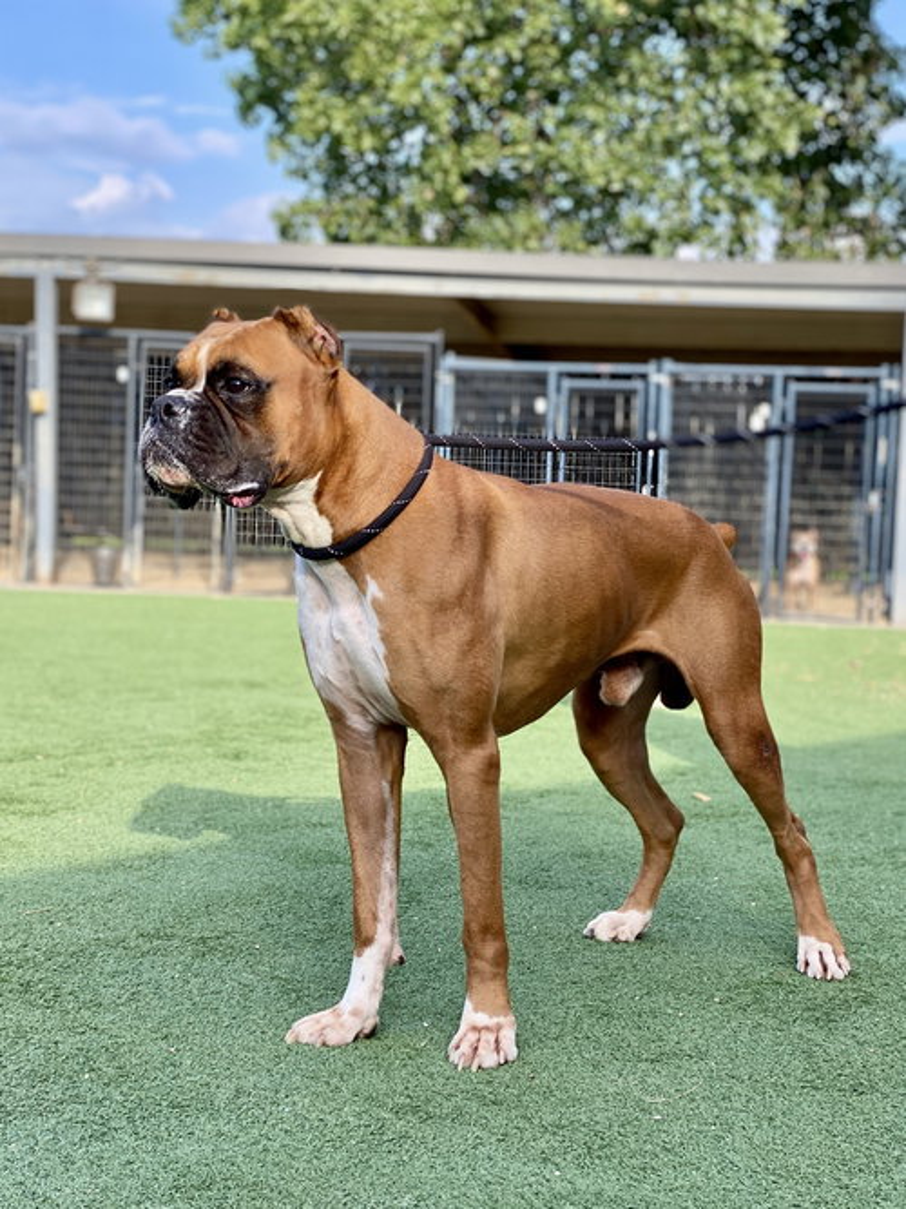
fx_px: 1815
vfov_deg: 36.8
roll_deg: -0.9
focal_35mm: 52
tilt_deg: -3.8
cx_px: 453
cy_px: 604
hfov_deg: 28.0
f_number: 2
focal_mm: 6
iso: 20
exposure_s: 1/340
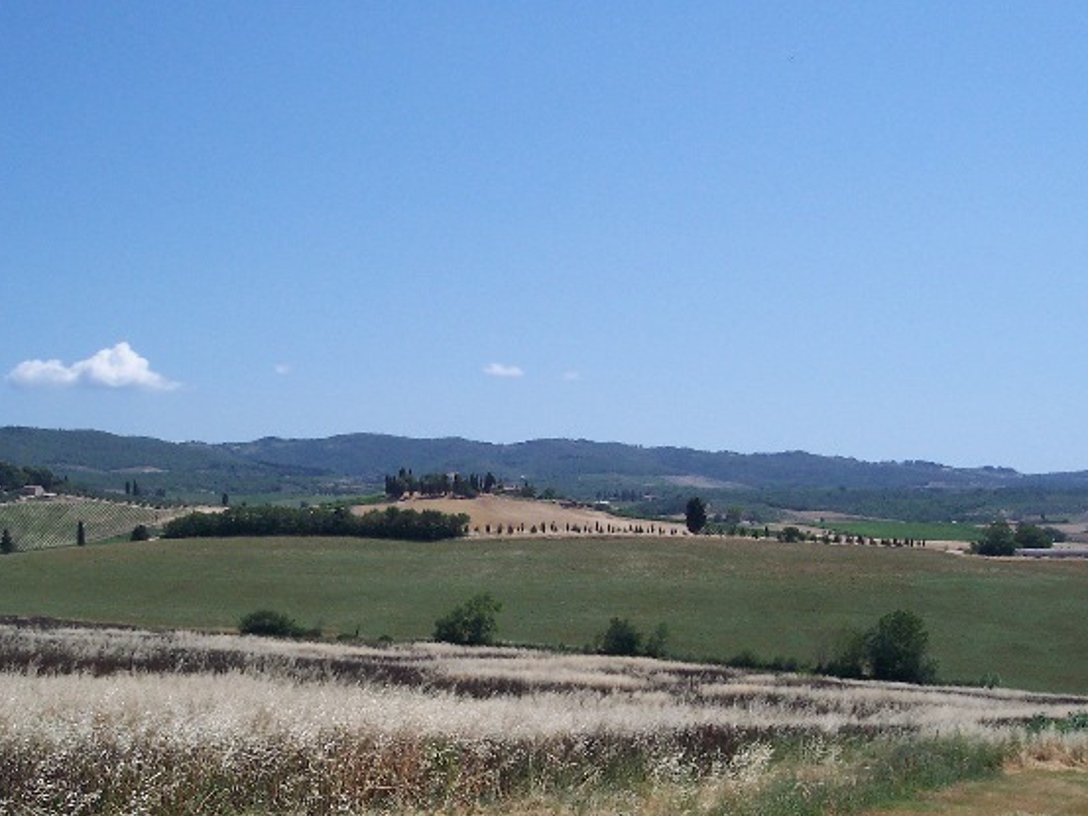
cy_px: 464
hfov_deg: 34.9
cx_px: 543
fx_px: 1729
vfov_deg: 26.5
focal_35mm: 55
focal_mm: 8
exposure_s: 1/1000
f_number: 4.8
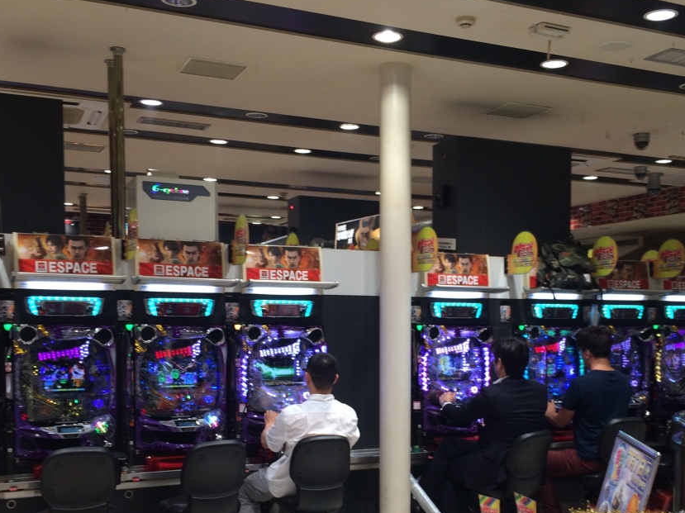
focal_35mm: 42
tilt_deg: -3.5
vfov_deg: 33.9
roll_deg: +0.3
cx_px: 401
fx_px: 831
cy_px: 354
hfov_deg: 44.6
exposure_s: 1/60
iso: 50
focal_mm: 4.15
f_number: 2.2
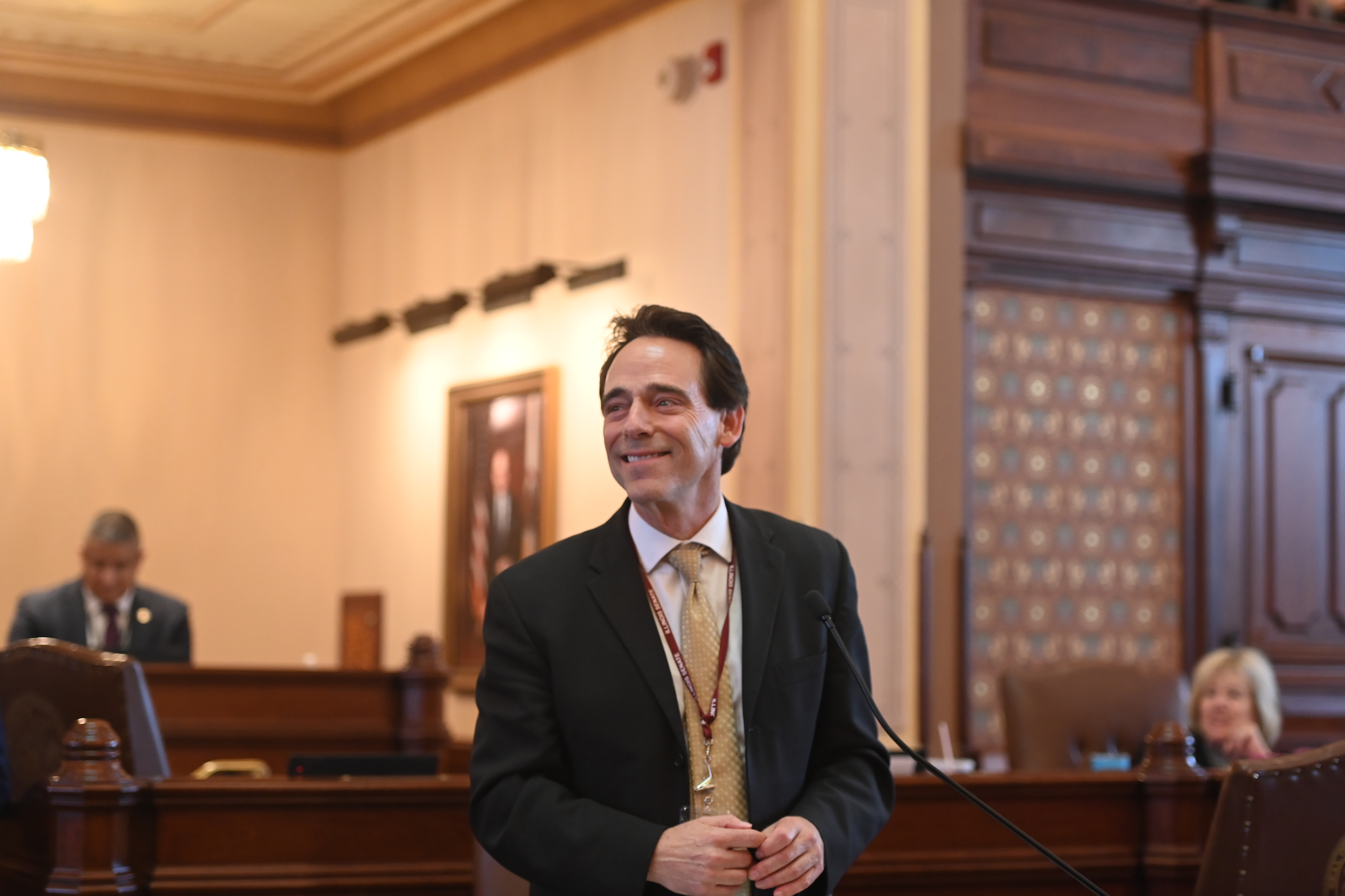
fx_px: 2615
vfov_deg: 19.5
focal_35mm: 70
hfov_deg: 28.8
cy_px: 448
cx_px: 672
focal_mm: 70
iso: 3200
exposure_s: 1/250
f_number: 2.8
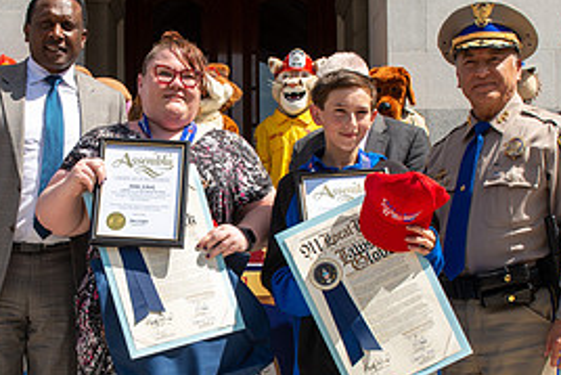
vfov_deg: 20.3
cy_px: 254
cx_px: 183
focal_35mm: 67
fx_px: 1045
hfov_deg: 29.8
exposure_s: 1/250
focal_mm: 27
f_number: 8
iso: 100
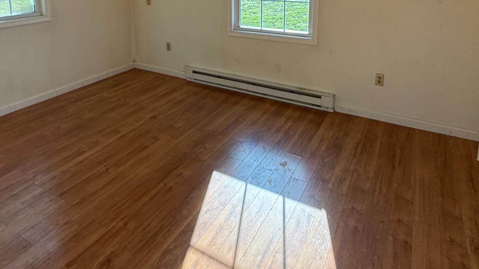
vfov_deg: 40.7
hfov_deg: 71.9
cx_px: 232
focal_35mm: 26
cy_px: 22
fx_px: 330
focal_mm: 2.22
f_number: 2.2
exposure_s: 1/178
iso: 64
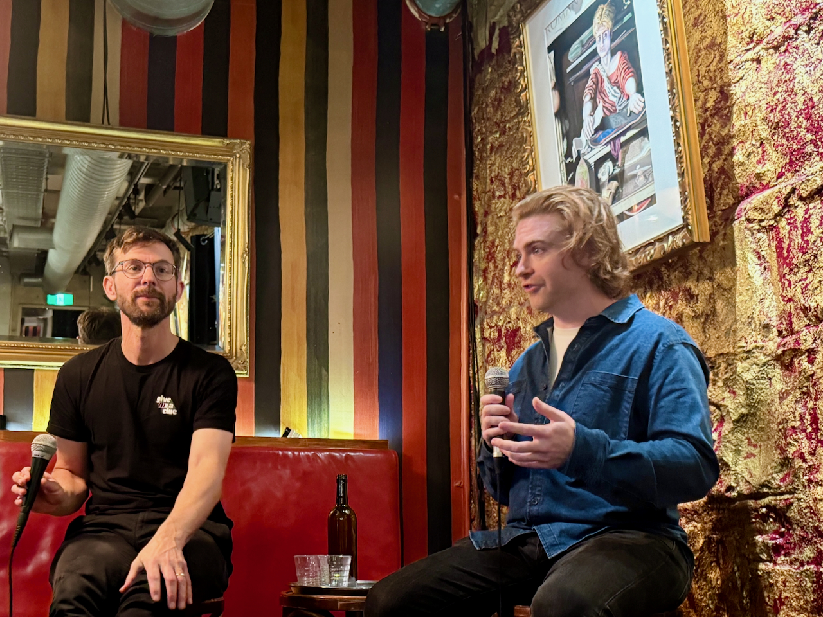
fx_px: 571
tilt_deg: +5.3
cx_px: 412
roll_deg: +0.1
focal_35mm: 24
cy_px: 308
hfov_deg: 71.6
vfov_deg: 56.8
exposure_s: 1/25
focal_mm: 6.76
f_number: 1.78
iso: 800
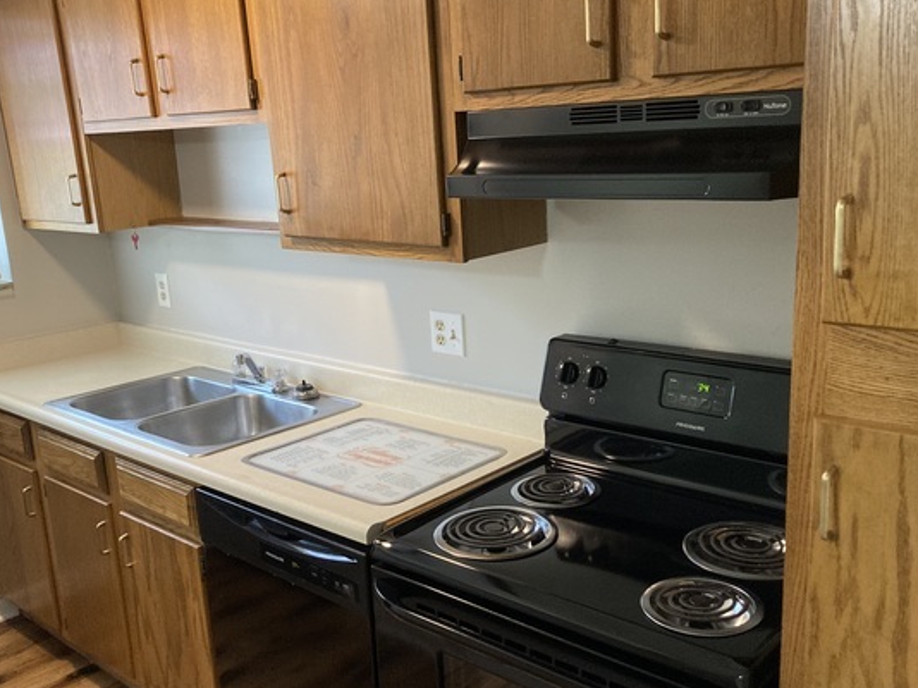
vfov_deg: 40.7
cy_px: 365
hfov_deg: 52.6
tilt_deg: -13.7
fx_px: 928
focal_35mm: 35
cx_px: 482
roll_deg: +2.7
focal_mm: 3.99
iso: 320
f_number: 1.8
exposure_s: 1/60
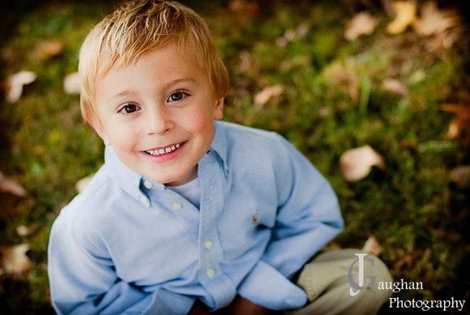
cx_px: 235
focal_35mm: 75
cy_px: 158
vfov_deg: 18.2
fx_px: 980
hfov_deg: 27.0
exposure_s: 1/800
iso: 400
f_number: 2.5
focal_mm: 50
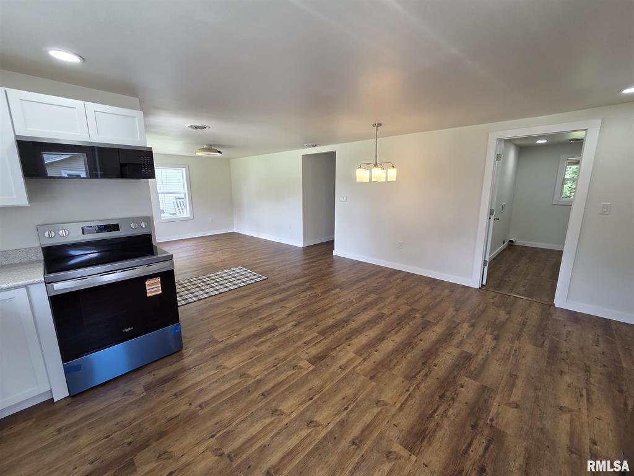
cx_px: 317
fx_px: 238
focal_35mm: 13
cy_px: 238
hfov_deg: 106.2
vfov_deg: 89.9
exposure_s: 1/120
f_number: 2.2
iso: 100
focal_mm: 2.2
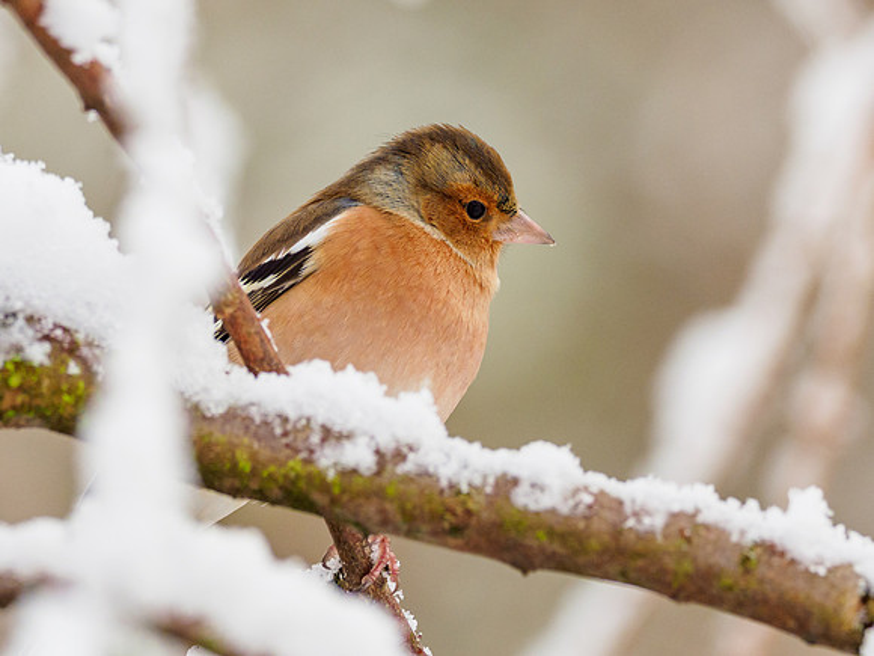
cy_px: 188
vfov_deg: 1.7
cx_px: 544
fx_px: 21635
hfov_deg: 2.3
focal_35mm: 857
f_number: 4
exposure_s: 1/400
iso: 1250
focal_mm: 300
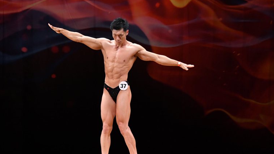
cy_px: 91
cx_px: 140
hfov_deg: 8.9
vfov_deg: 5.0
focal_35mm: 242
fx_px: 1758
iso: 4000
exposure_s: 1/400
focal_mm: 150
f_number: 5.6
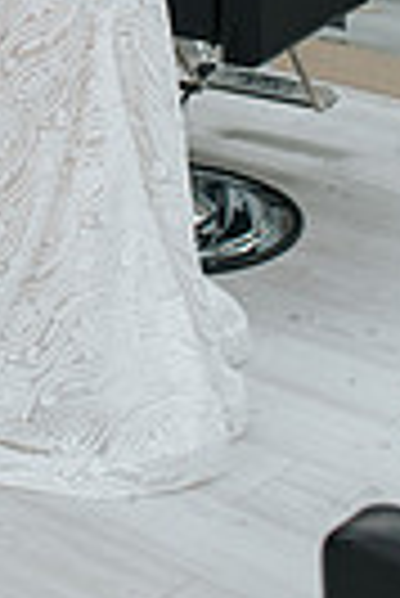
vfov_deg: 16.2
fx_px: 1961
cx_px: -49
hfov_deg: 11.5
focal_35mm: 118
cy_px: -234
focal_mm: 35
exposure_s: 1/320
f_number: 2.8
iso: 560
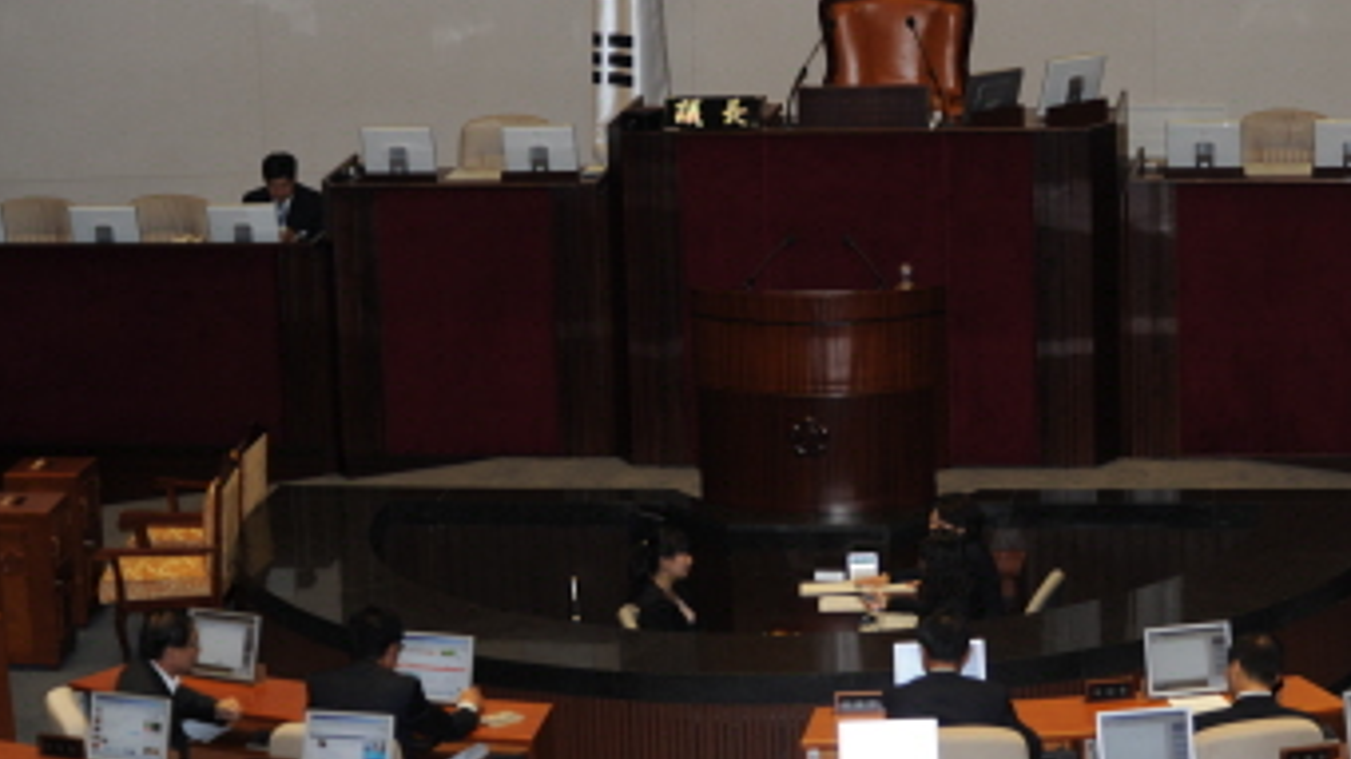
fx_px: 4405
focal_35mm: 123
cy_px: 346
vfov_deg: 9.8
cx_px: 954
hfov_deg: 17.4
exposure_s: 1/60
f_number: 5
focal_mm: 80
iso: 200
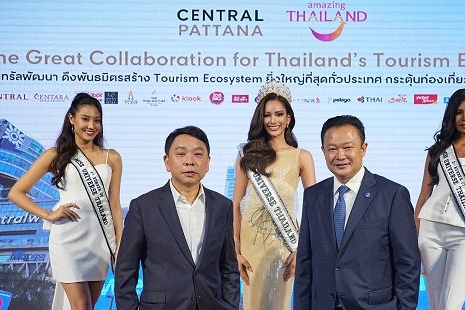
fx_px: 568
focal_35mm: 44
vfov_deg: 30.4
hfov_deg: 44.2
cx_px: 284
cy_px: 189
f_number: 5
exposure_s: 1/200
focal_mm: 32
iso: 500
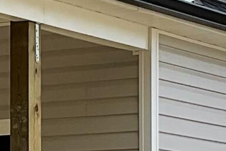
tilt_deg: +2.2
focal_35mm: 234
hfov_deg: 8.7
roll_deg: -0.8
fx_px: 1469
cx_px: -57
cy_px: 205
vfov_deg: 5.8
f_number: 1.8
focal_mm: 3
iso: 25
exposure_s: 1/478
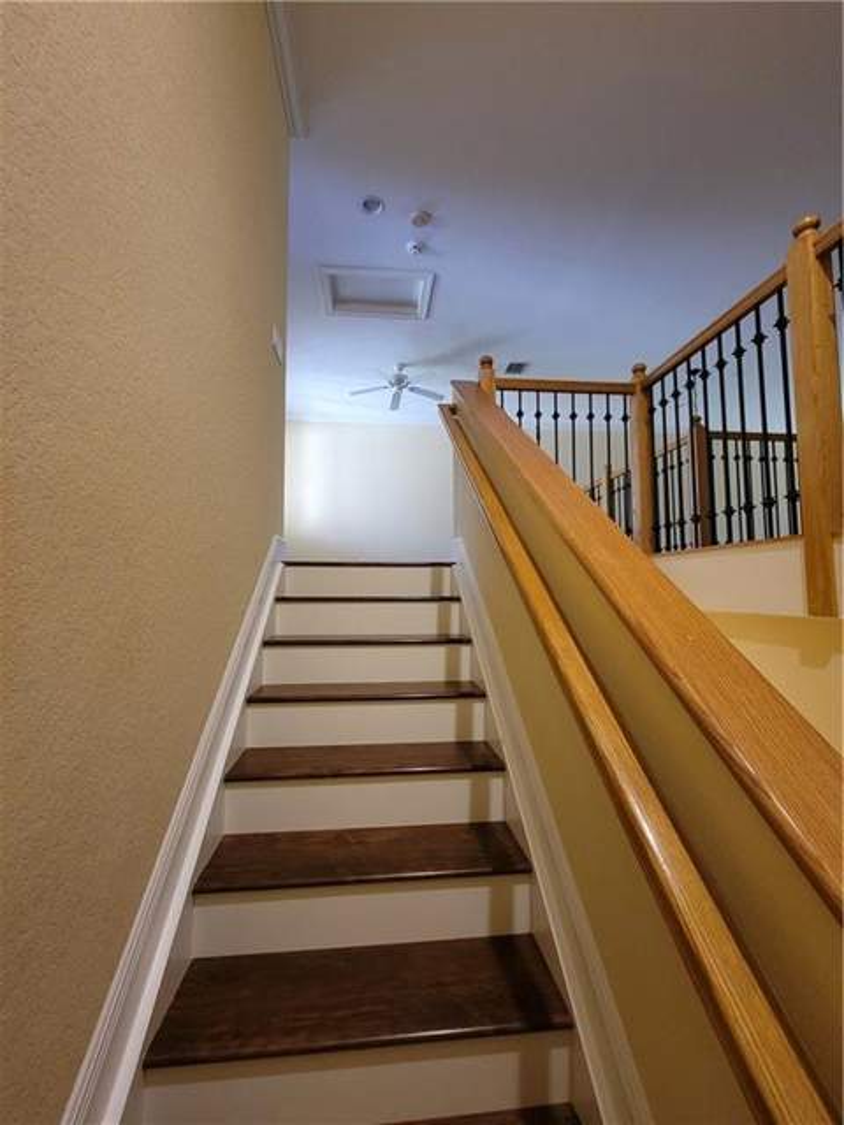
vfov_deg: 106.2
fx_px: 423
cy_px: 562
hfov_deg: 89.9
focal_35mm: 13
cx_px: 422
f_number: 2.2
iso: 500
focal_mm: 2.2
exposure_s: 1/30
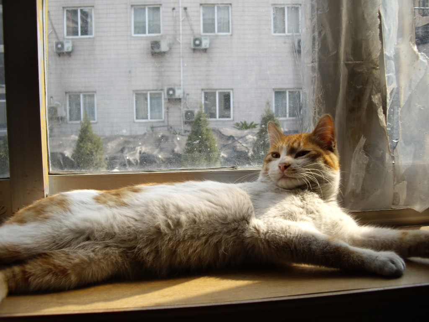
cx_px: 214
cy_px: 161
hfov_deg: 49.0
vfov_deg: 37.7
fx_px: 471
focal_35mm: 38
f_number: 2.8
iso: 64
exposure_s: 1/200
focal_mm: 7.9
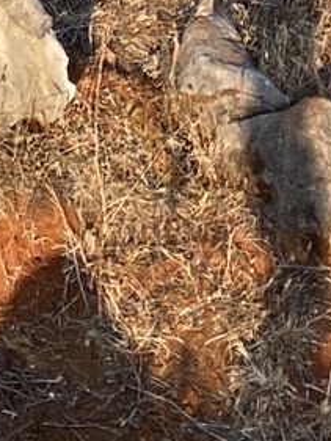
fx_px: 2357
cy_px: -953
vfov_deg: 8.6
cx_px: 425
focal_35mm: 185
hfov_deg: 7.9
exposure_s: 1/998
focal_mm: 4.25
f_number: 1.8
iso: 32
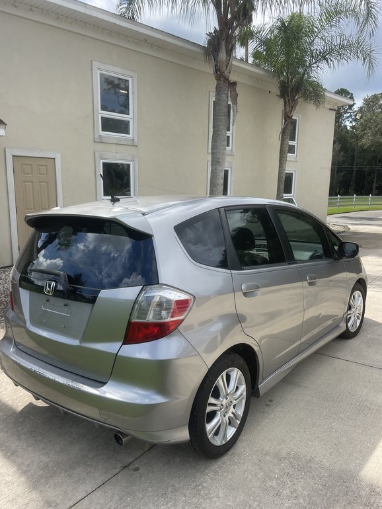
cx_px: 186
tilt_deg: -9.7
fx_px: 397
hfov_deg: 51.4
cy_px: 259
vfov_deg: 65.3
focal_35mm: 27
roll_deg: -0.3
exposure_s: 1/2212
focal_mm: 4.2
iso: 32
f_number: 1.6
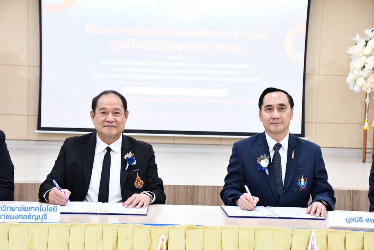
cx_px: 187
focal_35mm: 76
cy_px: 125
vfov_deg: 17.9
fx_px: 789
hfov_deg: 26.7
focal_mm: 50
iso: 3200
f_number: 4.8
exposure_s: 1/60
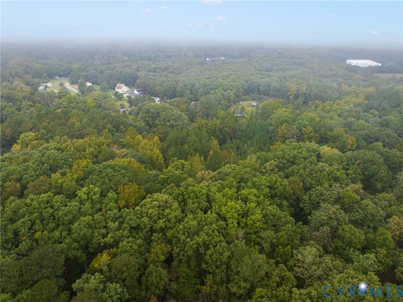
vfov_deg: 56.7
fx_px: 279
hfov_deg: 71.6
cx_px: 202
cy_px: 151
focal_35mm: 24
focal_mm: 12.29
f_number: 2.8
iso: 800
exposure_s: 1/1600
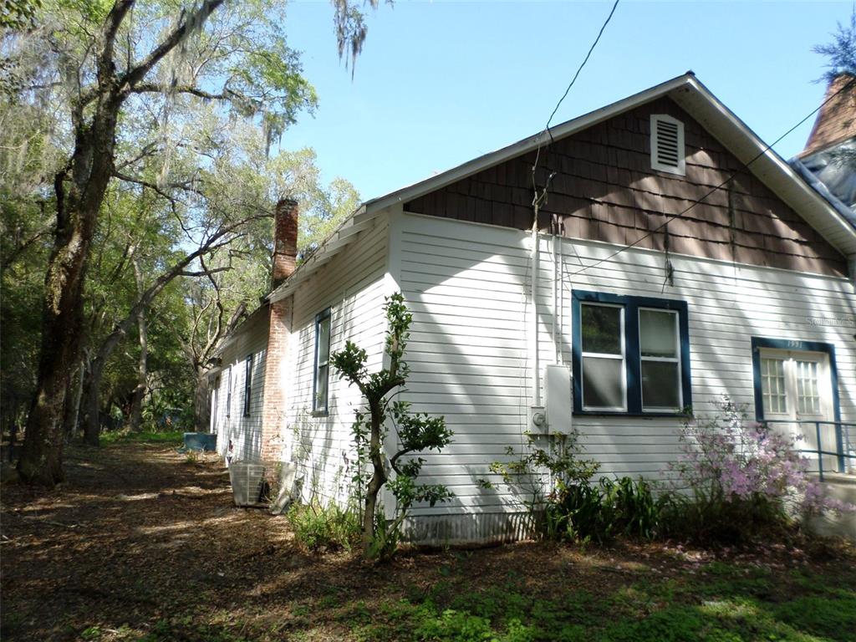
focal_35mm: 25
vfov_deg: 54.9
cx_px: 428
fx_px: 618
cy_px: 321
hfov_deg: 69.4
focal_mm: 4.5
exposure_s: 1/350
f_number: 2.5
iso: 80
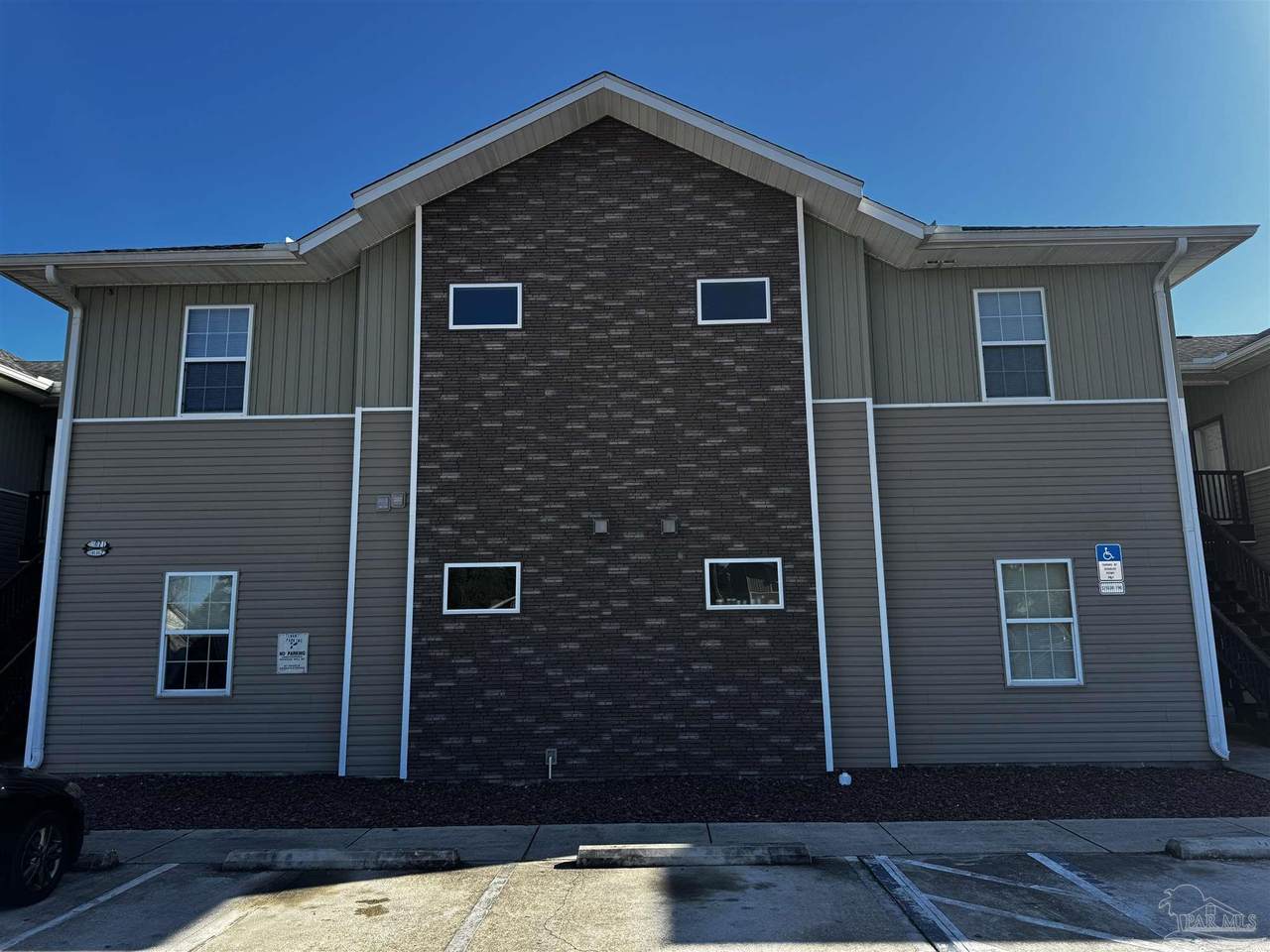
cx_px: 635
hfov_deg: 71.6
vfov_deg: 56.8
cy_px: 476
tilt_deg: +11.4
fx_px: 881
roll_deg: -1.0
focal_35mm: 24
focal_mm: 6.76
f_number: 1.78
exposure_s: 1/1395
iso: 80
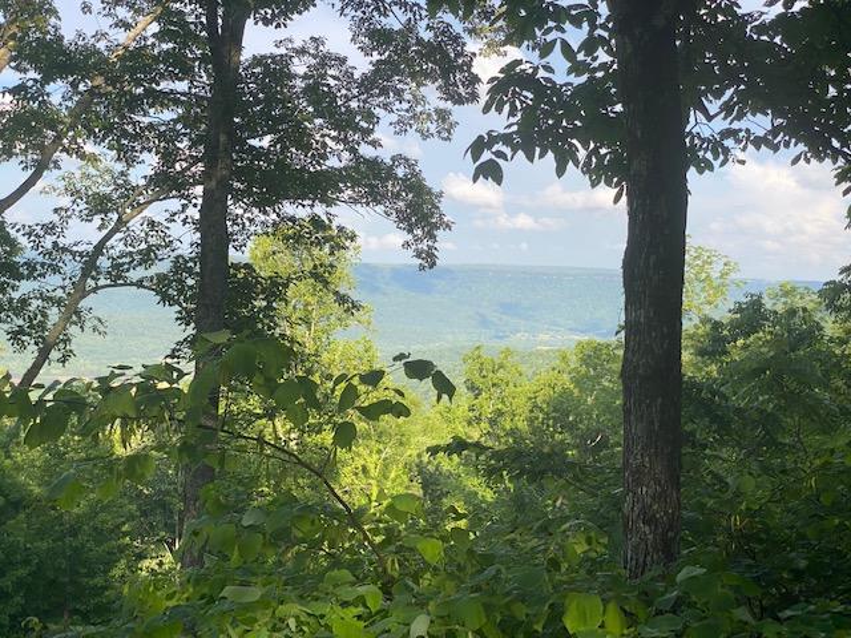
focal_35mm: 52
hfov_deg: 36.8
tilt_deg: -1.8
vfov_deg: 28.0
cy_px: 319
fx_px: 1278
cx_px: 426
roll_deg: -3.2
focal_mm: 6
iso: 20
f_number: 2
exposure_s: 1/505
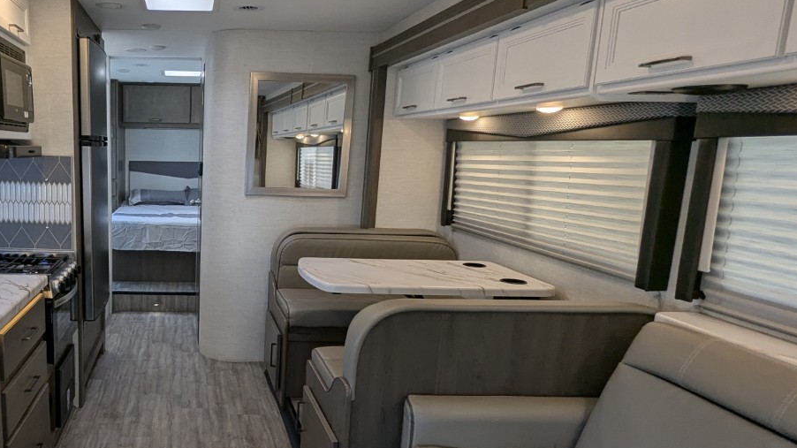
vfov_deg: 42.7
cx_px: 189
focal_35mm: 27
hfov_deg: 65.1
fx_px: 570
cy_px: 261
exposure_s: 1/142
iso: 67
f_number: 2.2
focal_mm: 2.35
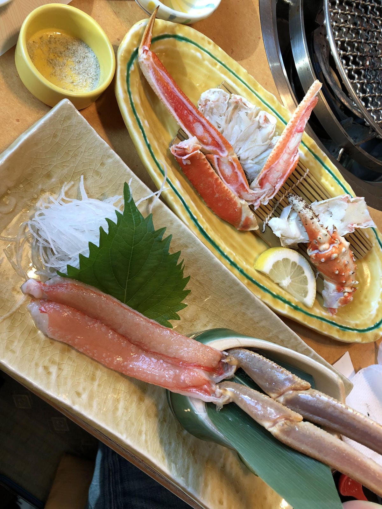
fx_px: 427
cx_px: 191
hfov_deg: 48.2
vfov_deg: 61.7
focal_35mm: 29
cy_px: 254
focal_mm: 3.99
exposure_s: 1/40
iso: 25
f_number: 1.8
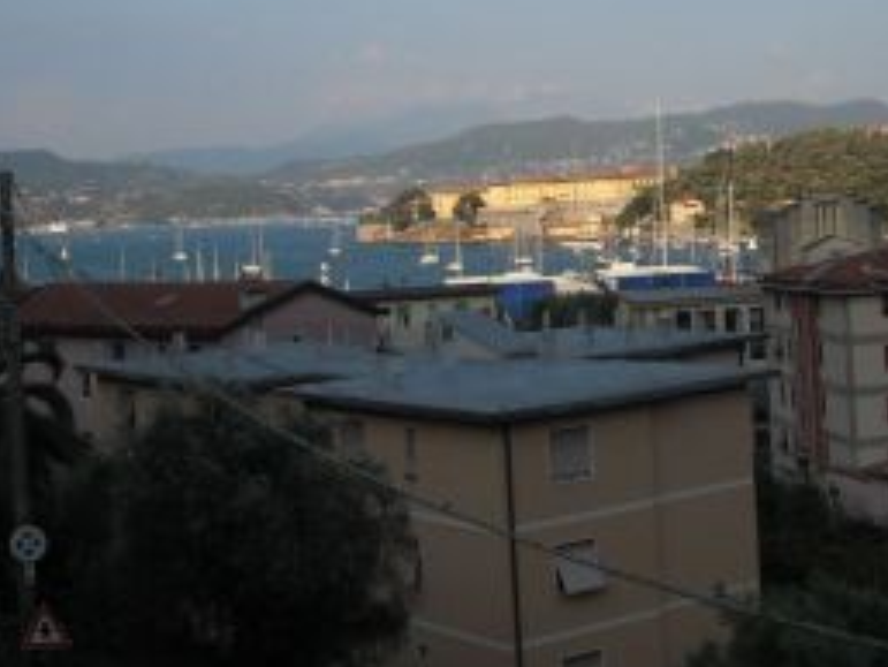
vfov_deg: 21.4
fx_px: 1745
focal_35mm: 68
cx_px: 494
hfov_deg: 28.5
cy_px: 137
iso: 64
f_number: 5.6
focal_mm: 5.7
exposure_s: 1/309
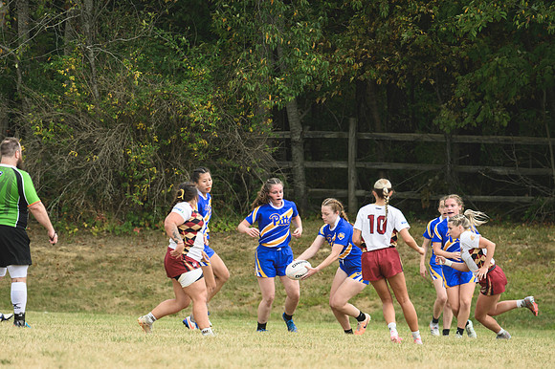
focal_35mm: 675
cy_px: 184
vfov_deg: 2.0
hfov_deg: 3.1
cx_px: 278
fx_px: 10400
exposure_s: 1/1000
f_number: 6
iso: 450
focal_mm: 450
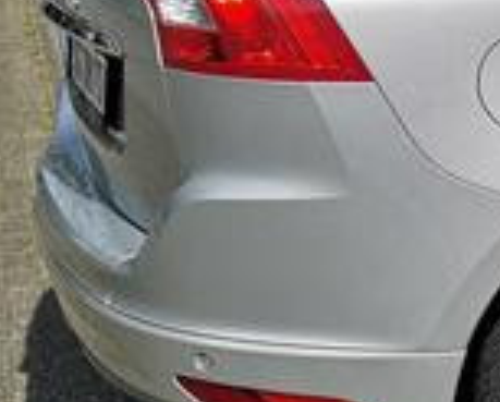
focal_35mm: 112
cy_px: 149
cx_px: 879
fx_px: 1661
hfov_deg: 15.0
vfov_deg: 13.8
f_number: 1.8
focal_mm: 5.58
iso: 50
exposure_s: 1/3984
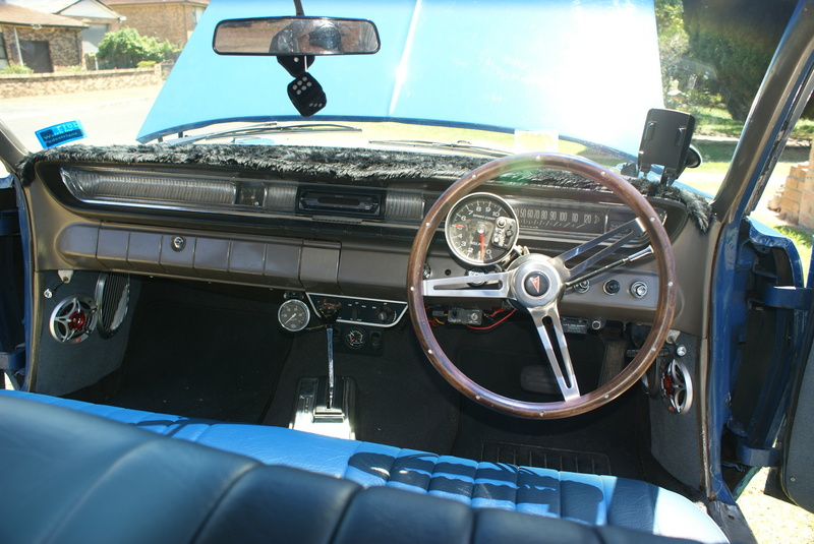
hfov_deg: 67.3
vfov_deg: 48.0
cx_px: 407
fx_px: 611
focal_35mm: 27
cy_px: 272
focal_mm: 18
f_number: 4
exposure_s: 1/60
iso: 100
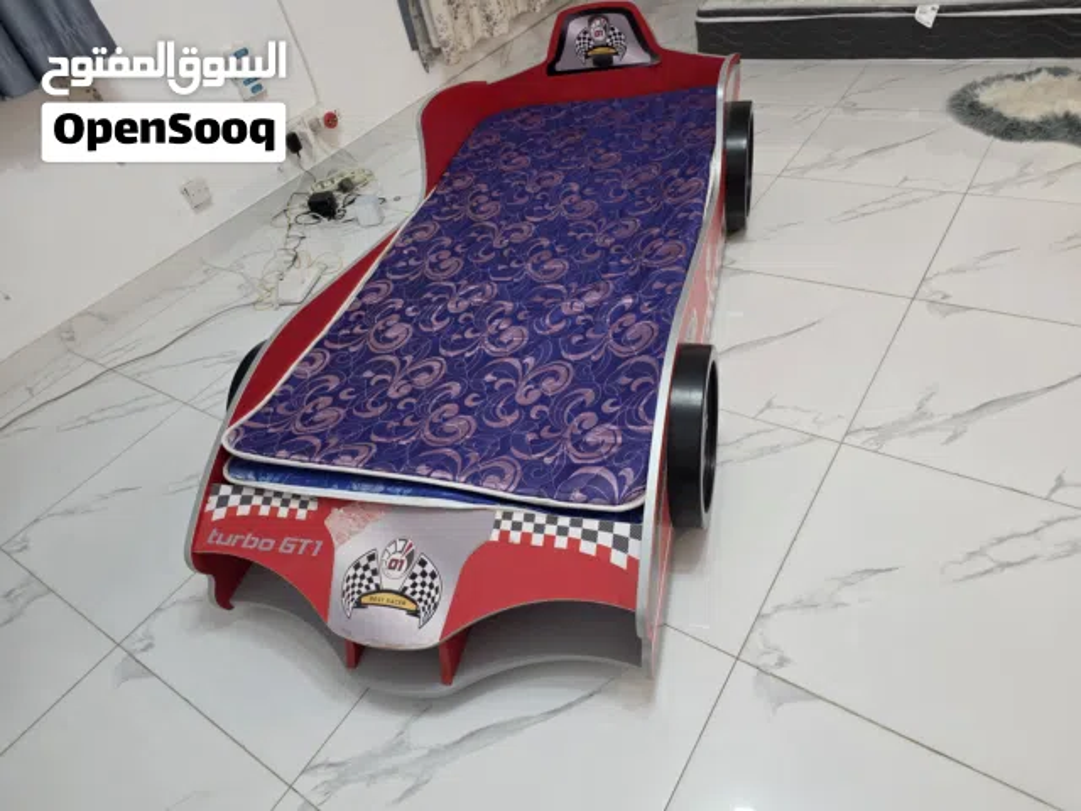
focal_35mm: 23
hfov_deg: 73.9
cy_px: 406
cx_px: 540
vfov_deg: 58.9
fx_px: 718
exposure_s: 1/100
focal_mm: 6.25
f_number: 1.7
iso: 500
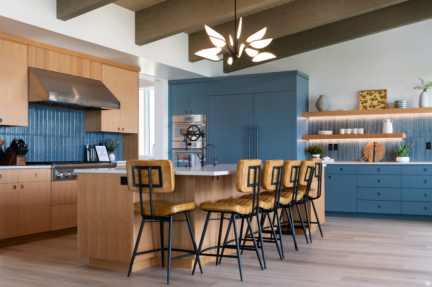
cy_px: 144
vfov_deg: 33.3
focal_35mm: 40
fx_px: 480
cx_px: 216
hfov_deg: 48.5
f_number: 7.1
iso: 500
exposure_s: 1/60
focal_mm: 40
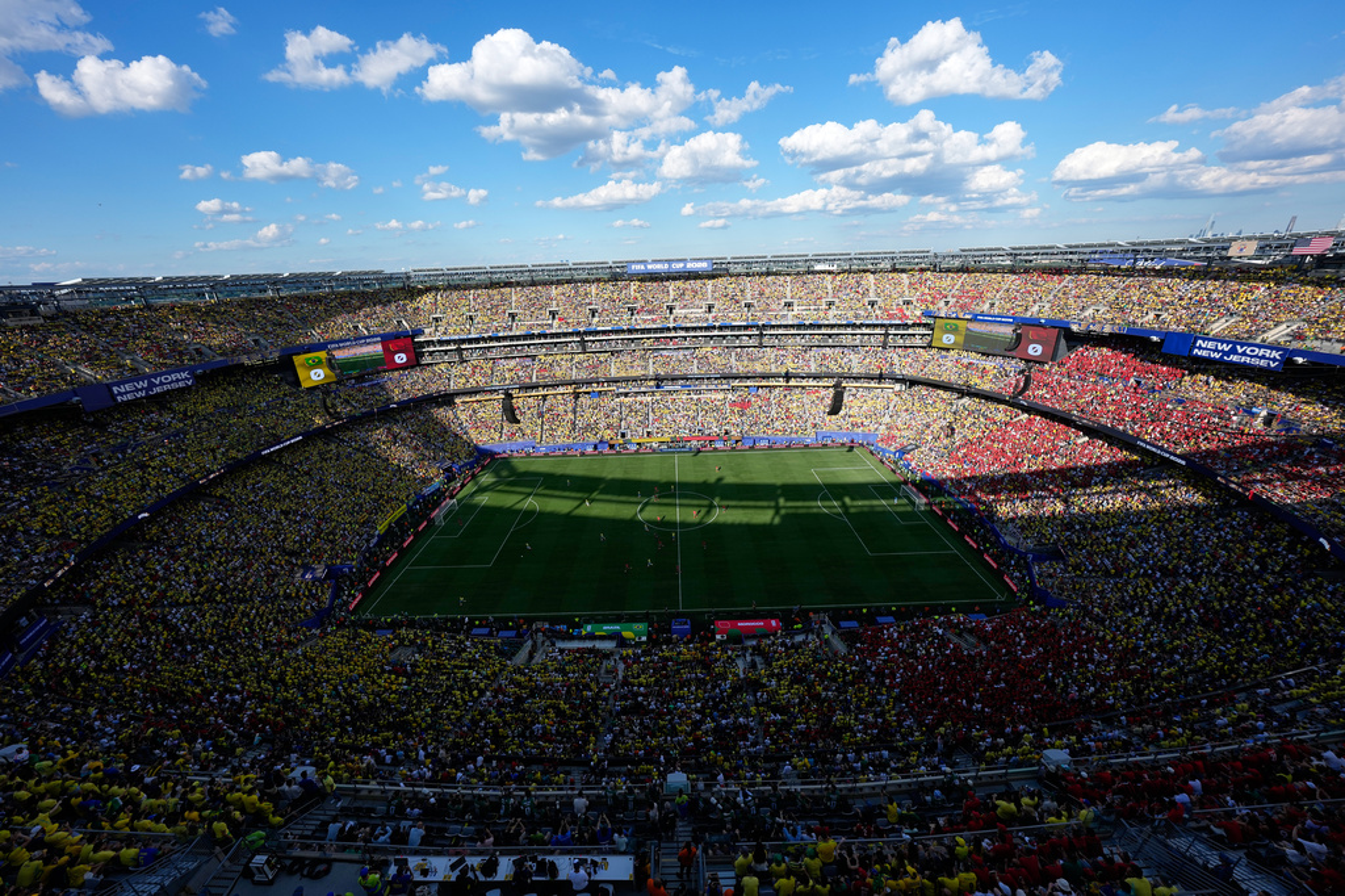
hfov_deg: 112.6
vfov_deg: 90.0
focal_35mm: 12
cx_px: 672
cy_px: 448
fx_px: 448
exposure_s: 1/1000
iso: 200
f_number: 5.6
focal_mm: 12
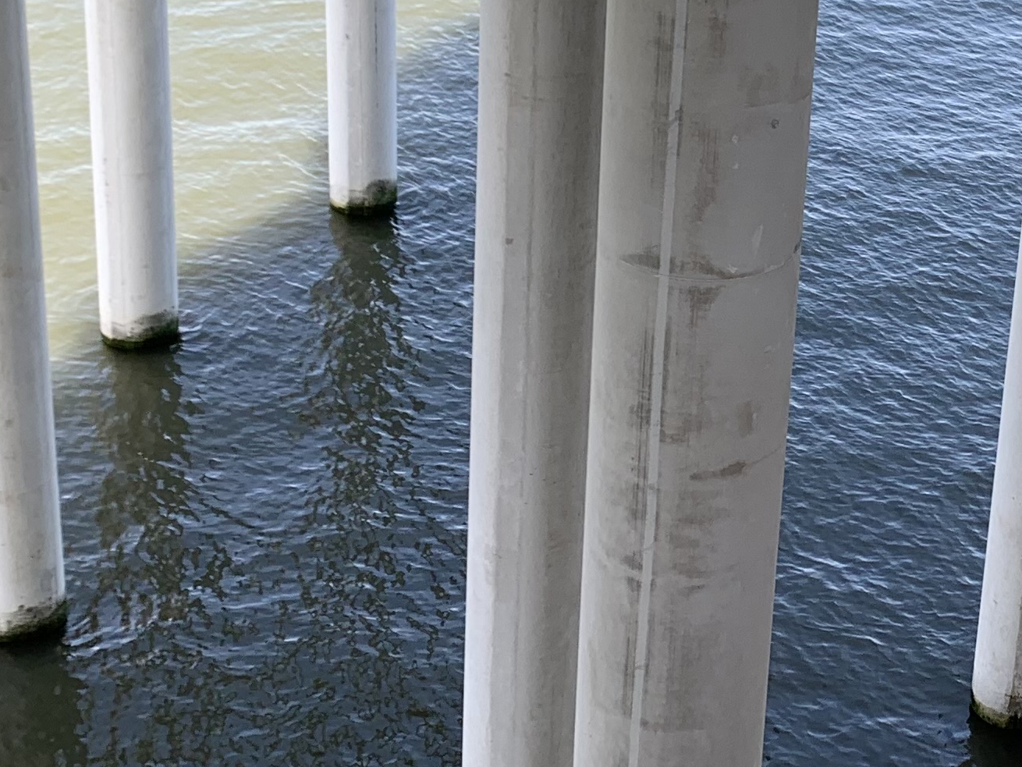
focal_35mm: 80
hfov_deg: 23.9
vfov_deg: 18.1
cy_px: 36
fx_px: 2362
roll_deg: -3.6
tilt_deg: -22.1
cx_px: 864
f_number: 1.8
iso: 25
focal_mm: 4.25
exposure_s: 1/510
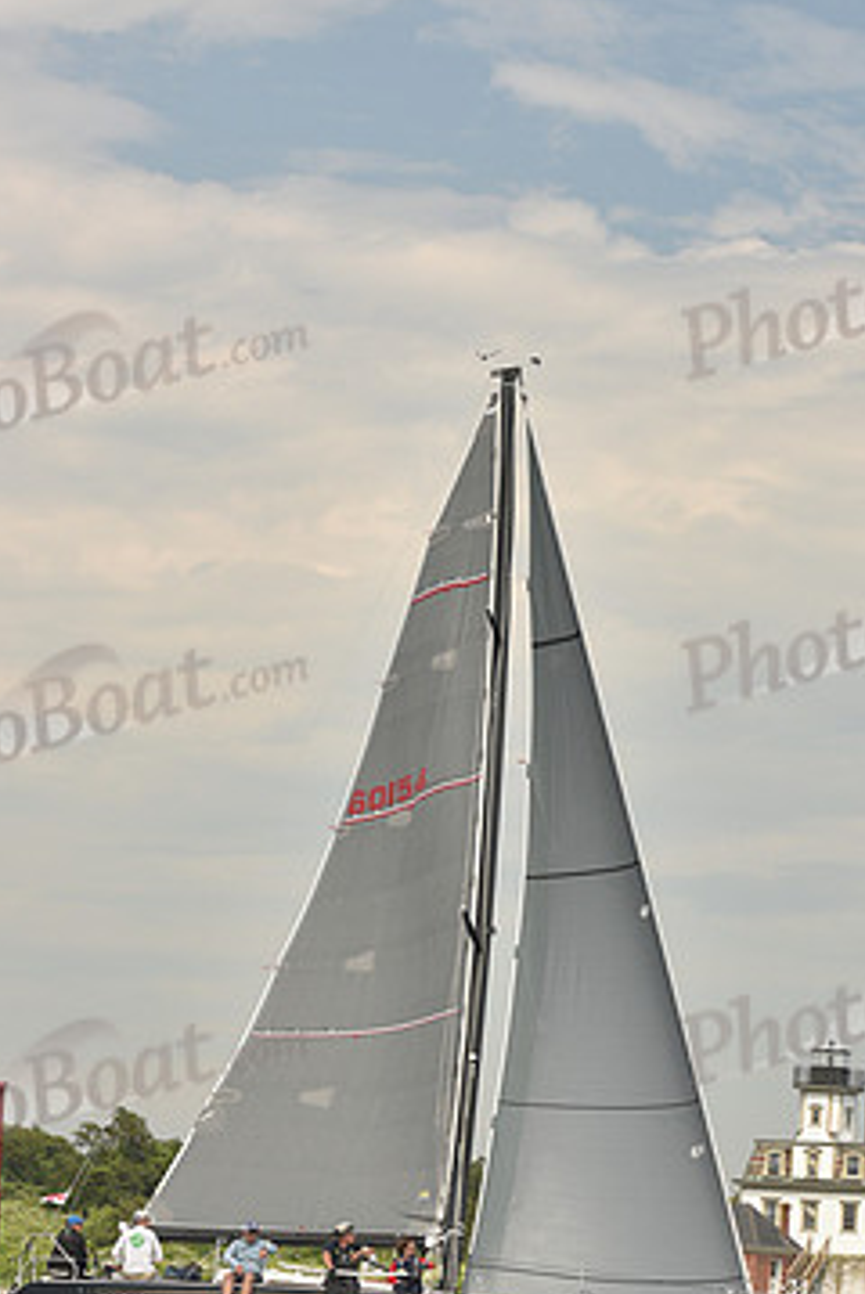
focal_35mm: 113
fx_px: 4065
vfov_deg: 18.0
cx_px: 496
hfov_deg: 12.1
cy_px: 858
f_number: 5.6
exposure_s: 1/640
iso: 250
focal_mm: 70
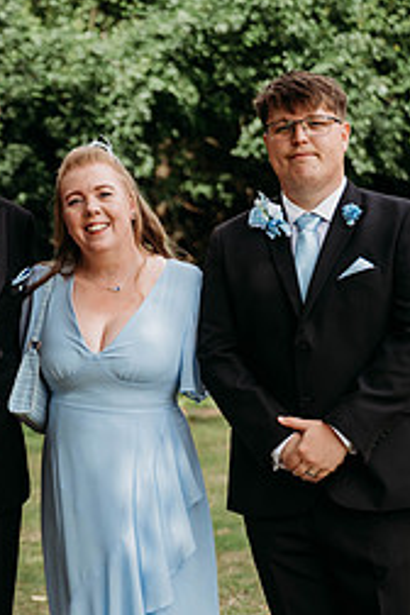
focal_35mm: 118
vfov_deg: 17.3
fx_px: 2016
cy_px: 412
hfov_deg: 11.6
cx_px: 115
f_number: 2.8
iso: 400
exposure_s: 1/2000
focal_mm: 66
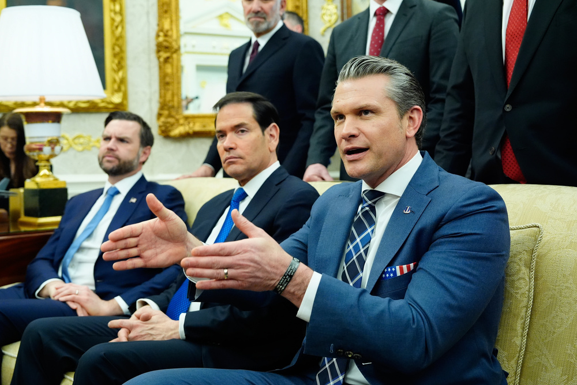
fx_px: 673
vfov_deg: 31.9
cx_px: 286
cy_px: 188
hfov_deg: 46.4
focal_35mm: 42
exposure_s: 1/320
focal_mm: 41
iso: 4000
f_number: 4
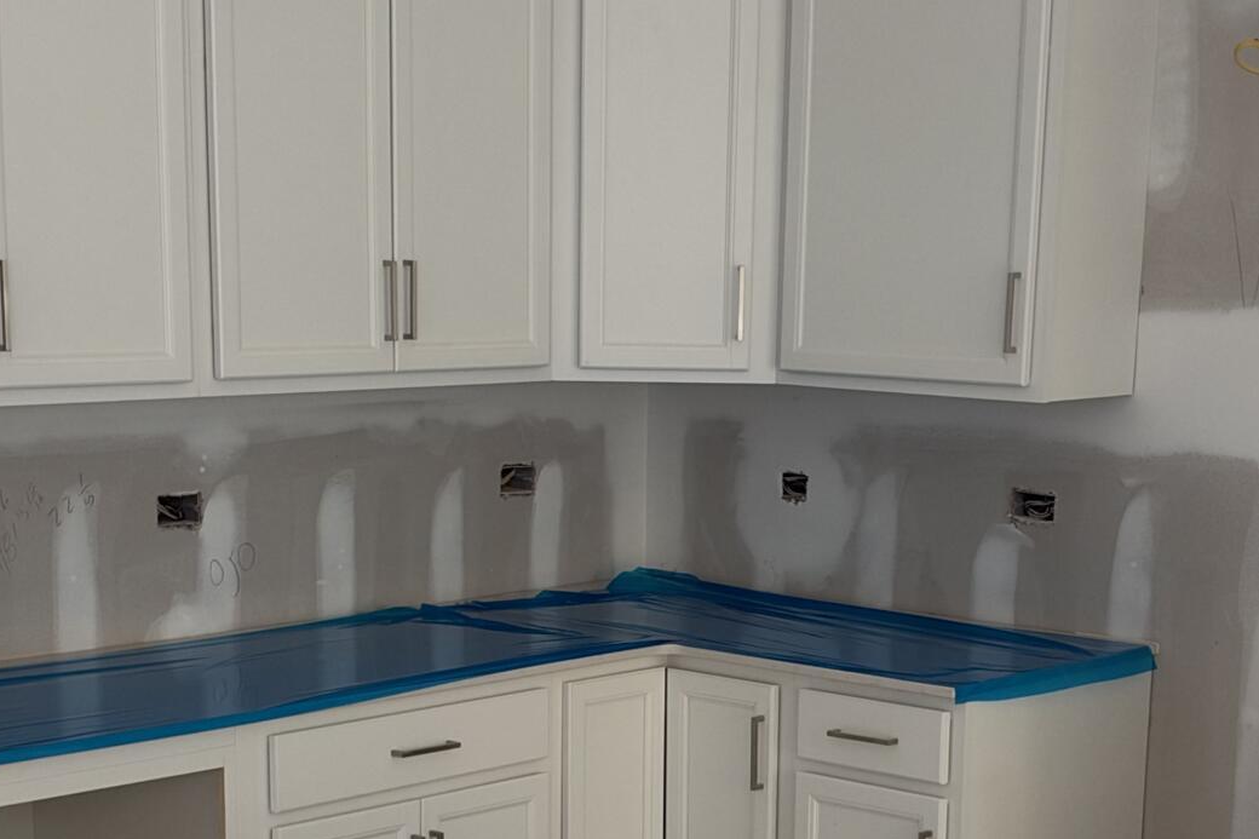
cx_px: 662
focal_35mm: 72
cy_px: 771
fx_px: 2517
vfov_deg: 18.6
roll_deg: -1.3
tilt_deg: -12.1
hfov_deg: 28.1
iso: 160
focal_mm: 6.93
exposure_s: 1/121
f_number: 1.8
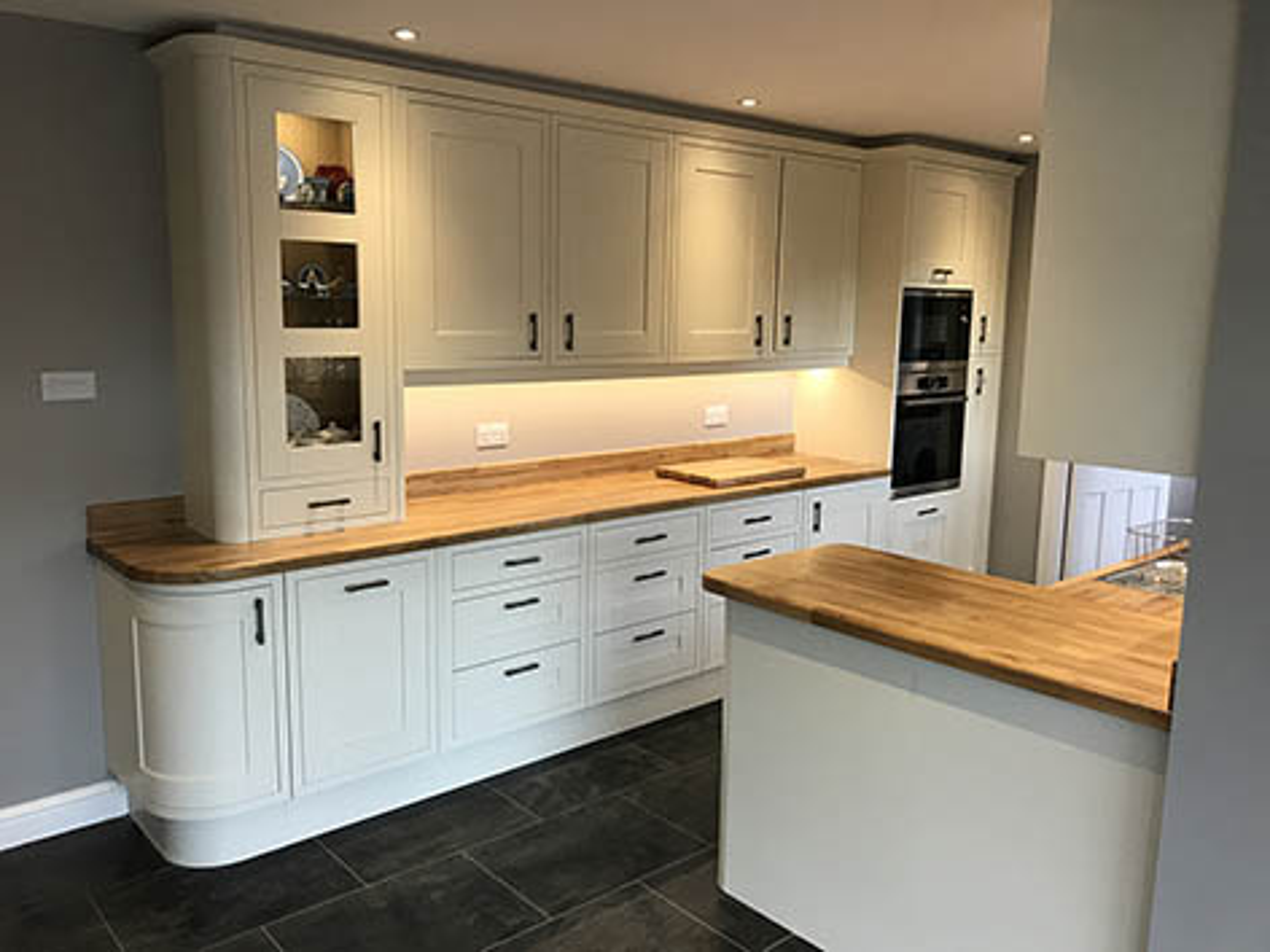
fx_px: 1027
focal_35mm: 28
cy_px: 476
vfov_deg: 49.7
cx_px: 635
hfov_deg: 63.4
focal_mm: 3.99
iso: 32
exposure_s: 1/33
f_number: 1.8
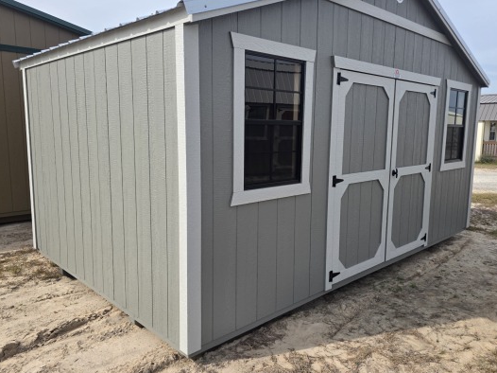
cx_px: 268
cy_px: 181
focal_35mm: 28
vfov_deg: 49.7
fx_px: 402
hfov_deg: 63.4
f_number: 1.7
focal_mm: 6.3
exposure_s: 1/6574
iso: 80
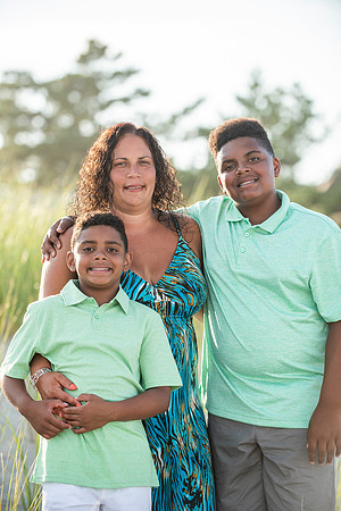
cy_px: 256
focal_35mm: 130
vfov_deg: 15.8
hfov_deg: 10.5
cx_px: 170
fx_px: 1847
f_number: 3.5
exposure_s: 1/1000
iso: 250
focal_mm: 130
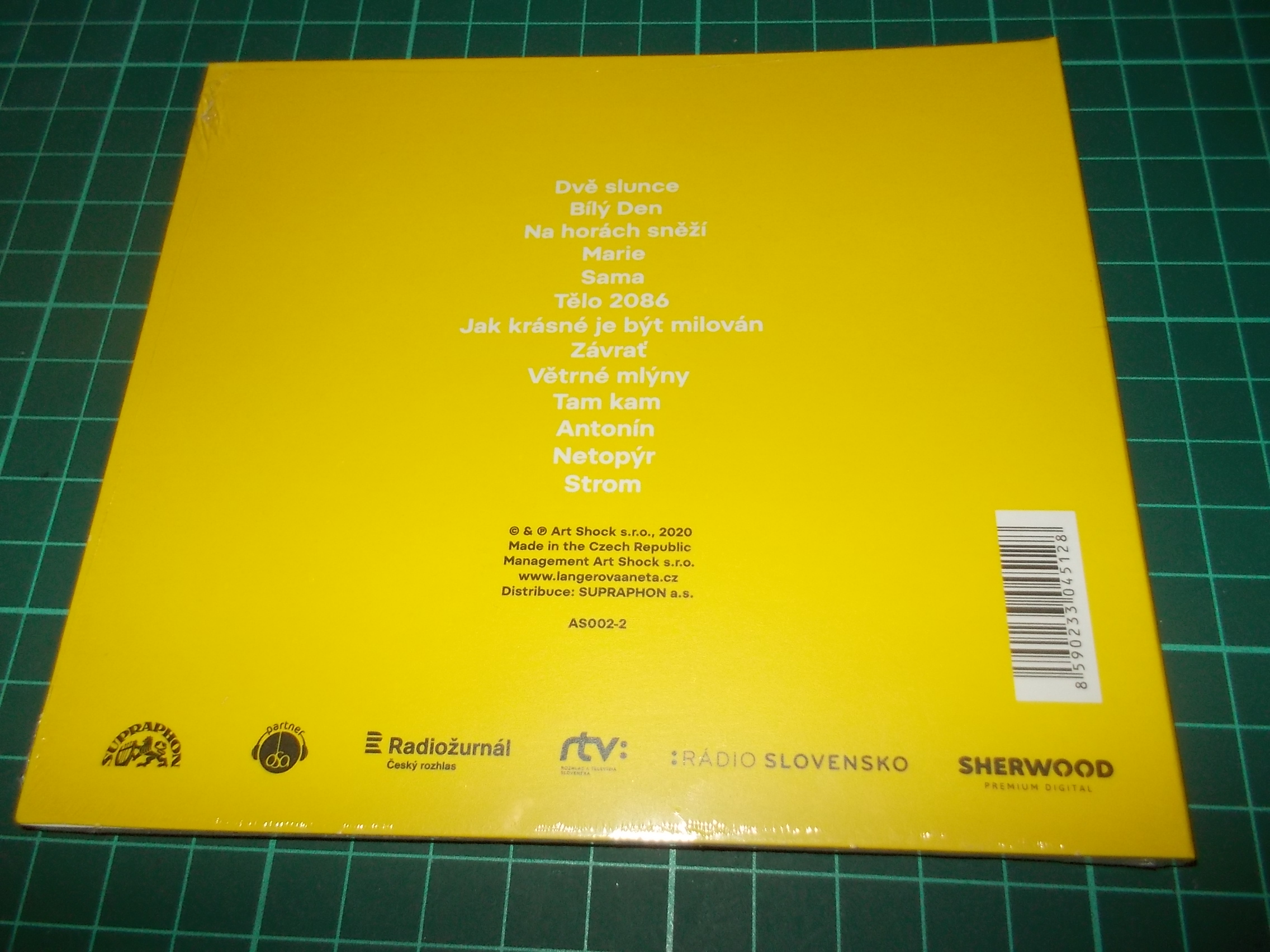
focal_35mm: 29
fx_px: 1064
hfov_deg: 61.7
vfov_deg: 48.2
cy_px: 476
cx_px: 635
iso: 200
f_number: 3.3
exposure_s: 1/30
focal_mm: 4.1
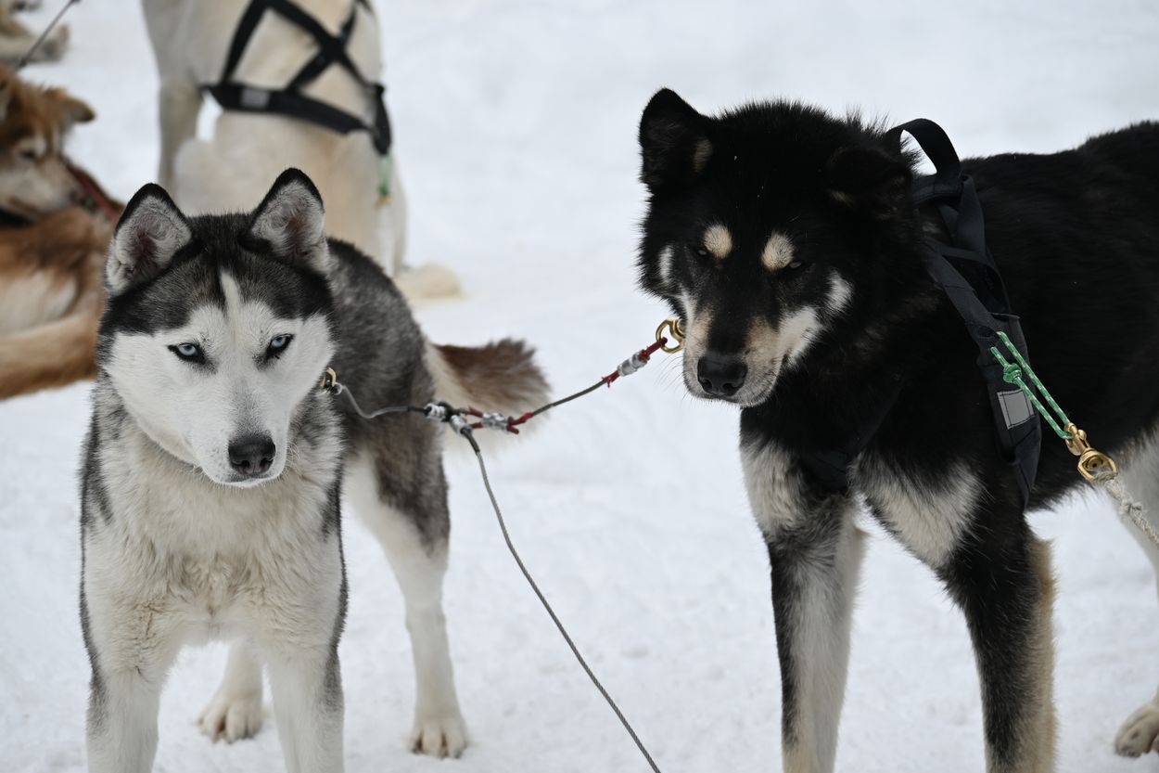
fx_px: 4394
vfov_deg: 10.0
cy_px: 386
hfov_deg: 15.0
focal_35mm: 136
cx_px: 580
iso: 220
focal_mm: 91
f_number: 5
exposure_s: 1/250
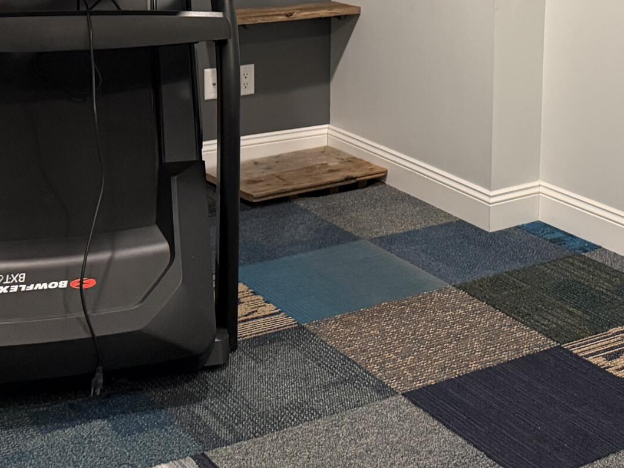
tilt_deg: -5.8
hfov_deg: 28.2
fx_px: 1226
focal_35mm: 68
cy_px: -51
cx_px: 463
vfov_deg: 20.6
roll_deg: -1.2
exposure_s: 1/60
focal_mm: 6.76
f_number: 1.78
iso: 400
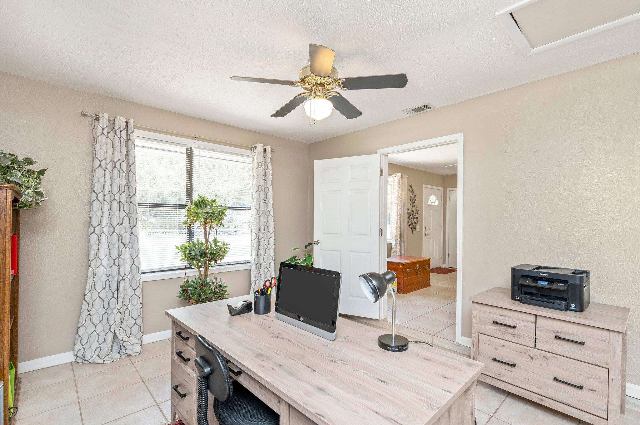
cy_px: 212
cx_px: 320
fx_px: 284
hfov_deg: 96.8
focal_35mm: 16
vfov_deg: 73.7
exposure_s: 1/50
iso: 400
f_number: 7.1
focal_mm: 16
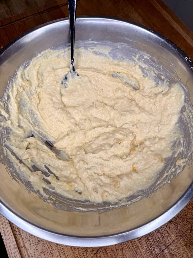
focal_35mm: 24
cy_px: 129
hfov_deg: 56.8
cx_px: 96
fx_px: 178
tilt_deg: -69.5
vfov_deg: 71.6
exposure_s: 1/1385
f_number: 1.78
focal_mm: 6.76
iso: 80
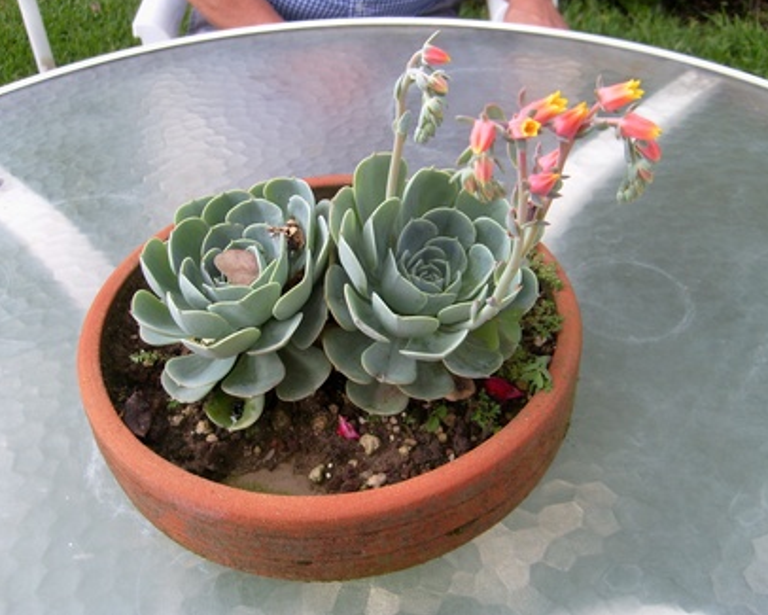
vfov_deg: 40.1
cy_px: 305
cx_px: 405
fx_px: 841
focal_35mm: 37
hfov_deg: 49.1
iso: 80
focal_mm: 5.8
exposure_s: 1/90
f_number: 2.8
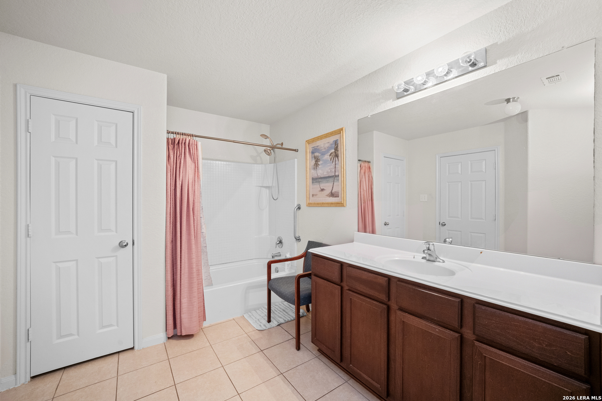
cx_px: 301
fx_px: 234
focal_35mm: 14
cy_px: 200
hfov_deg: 104.3
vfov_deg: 81.2
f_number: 7.1
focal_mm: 9
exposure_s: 1/2.5
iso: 500
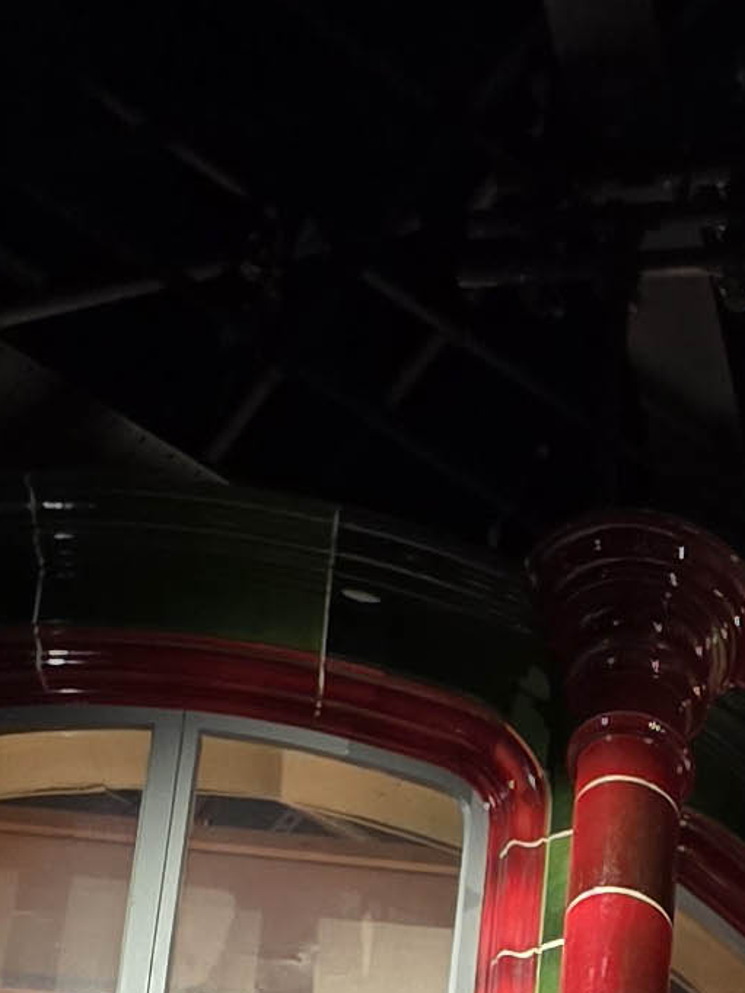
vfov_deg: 11.7
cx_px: 1191
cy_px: 2435
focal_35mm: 135
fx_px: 3873
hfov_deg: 10.5
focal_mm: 6.3
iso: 400
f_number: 1.7
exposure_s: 1/30
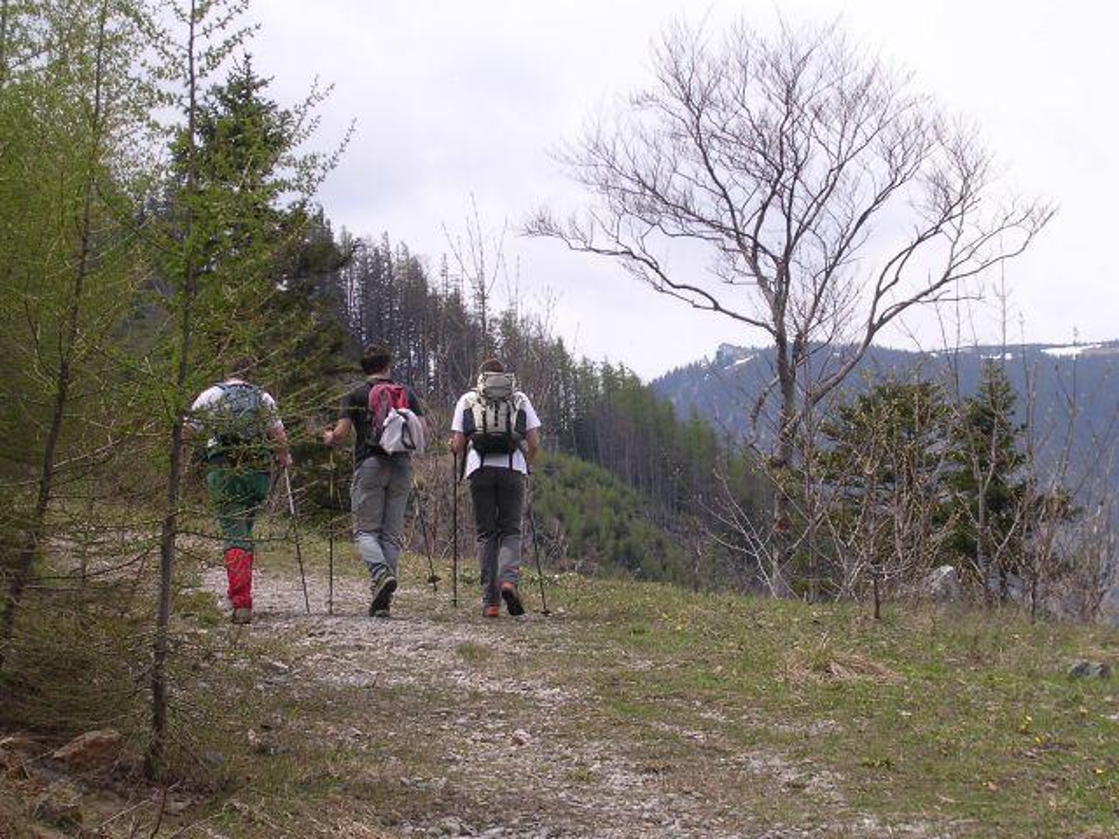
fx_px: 3556
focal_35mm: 110
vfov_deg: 13.5
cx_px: 560
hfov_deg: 17.9
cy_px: 420
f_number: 4.8
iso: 100
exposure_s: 1/325
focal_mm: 16.7
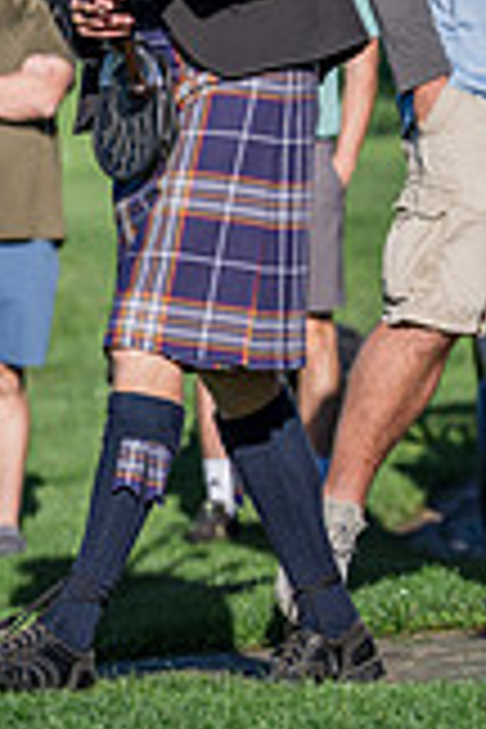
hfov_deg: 5.2
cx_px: 270
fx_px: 5386
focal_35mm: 266
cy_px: -4
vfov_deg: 7.7
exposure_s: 1/8000
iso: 400
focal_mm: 96
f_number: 2.8
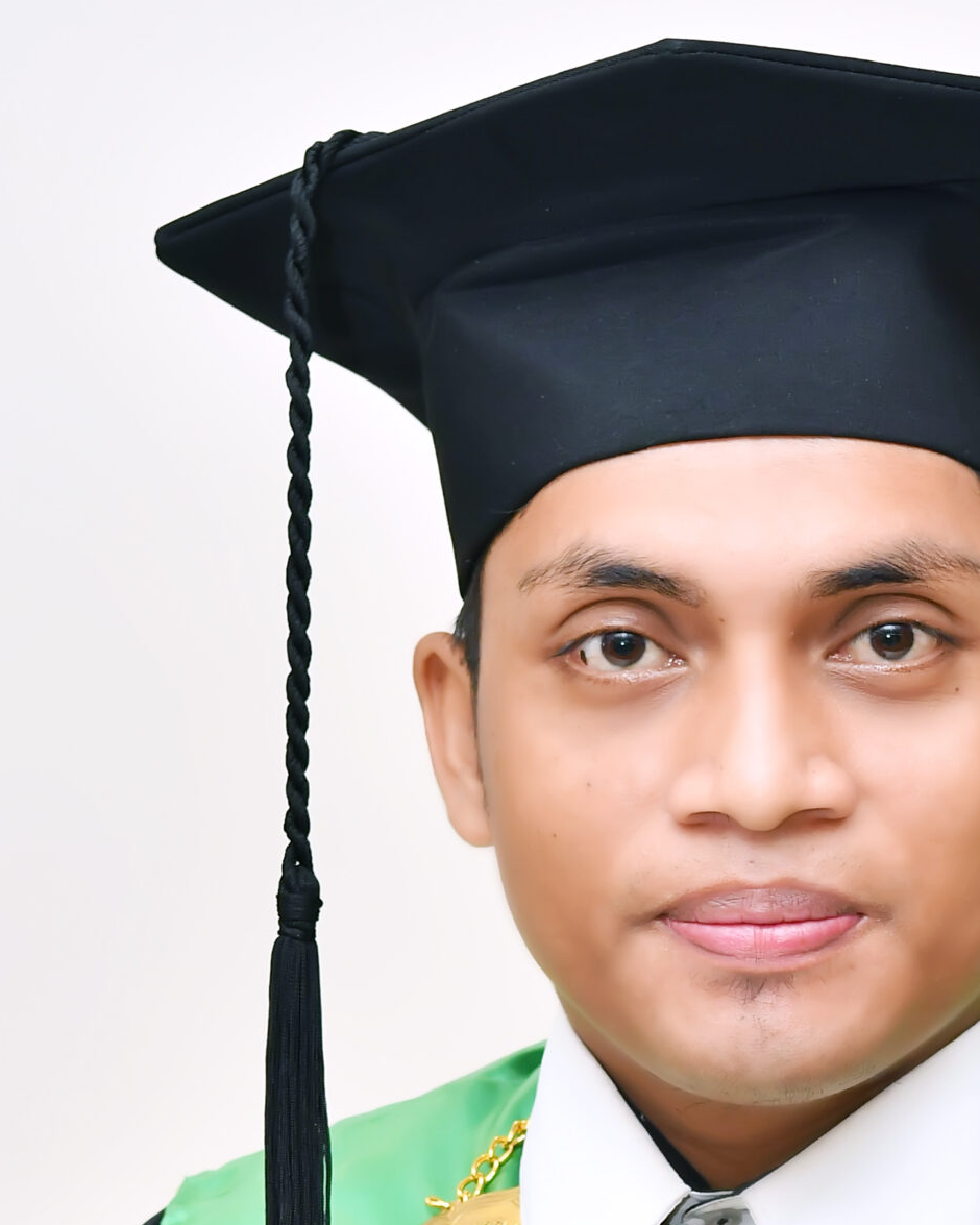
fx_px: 4967
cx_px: 775
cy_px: 1178
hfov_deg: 11.2
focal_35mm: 137
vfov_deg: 13.9
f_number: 5
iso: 800
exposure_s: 1/80
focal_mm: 45
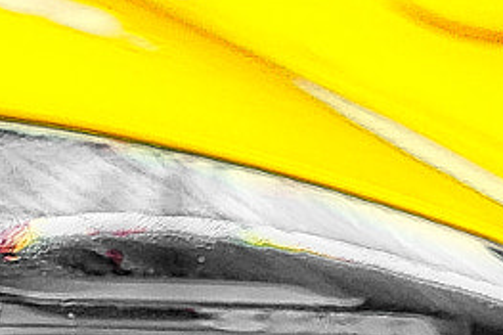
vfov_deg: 6.2
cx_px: 176
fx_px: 2974
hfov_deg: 9.7
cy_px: 695
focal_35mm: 213
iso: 640
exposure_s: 1/40
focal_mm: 35
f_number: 2.8
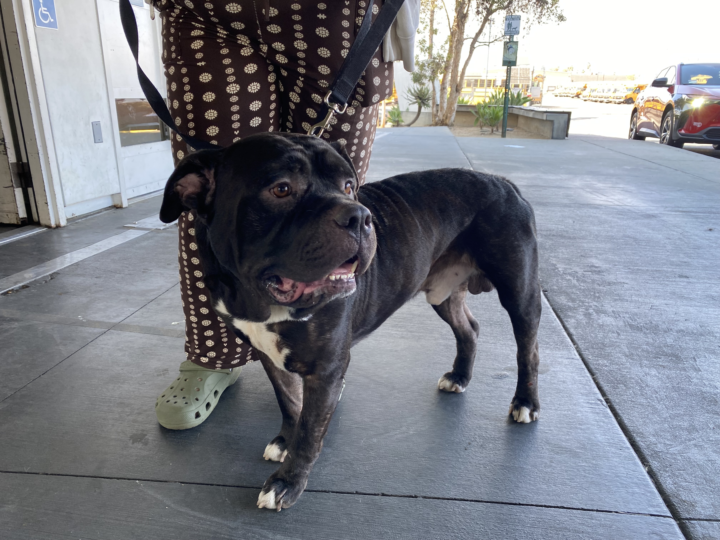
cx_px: 360
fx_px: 541
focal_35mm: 26
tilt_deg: -18.2
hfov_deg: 67.3
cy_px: 270
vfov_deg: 53.1
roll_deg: -0.1
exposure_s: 1/121
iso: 64
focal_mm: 4.25
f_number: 1.8
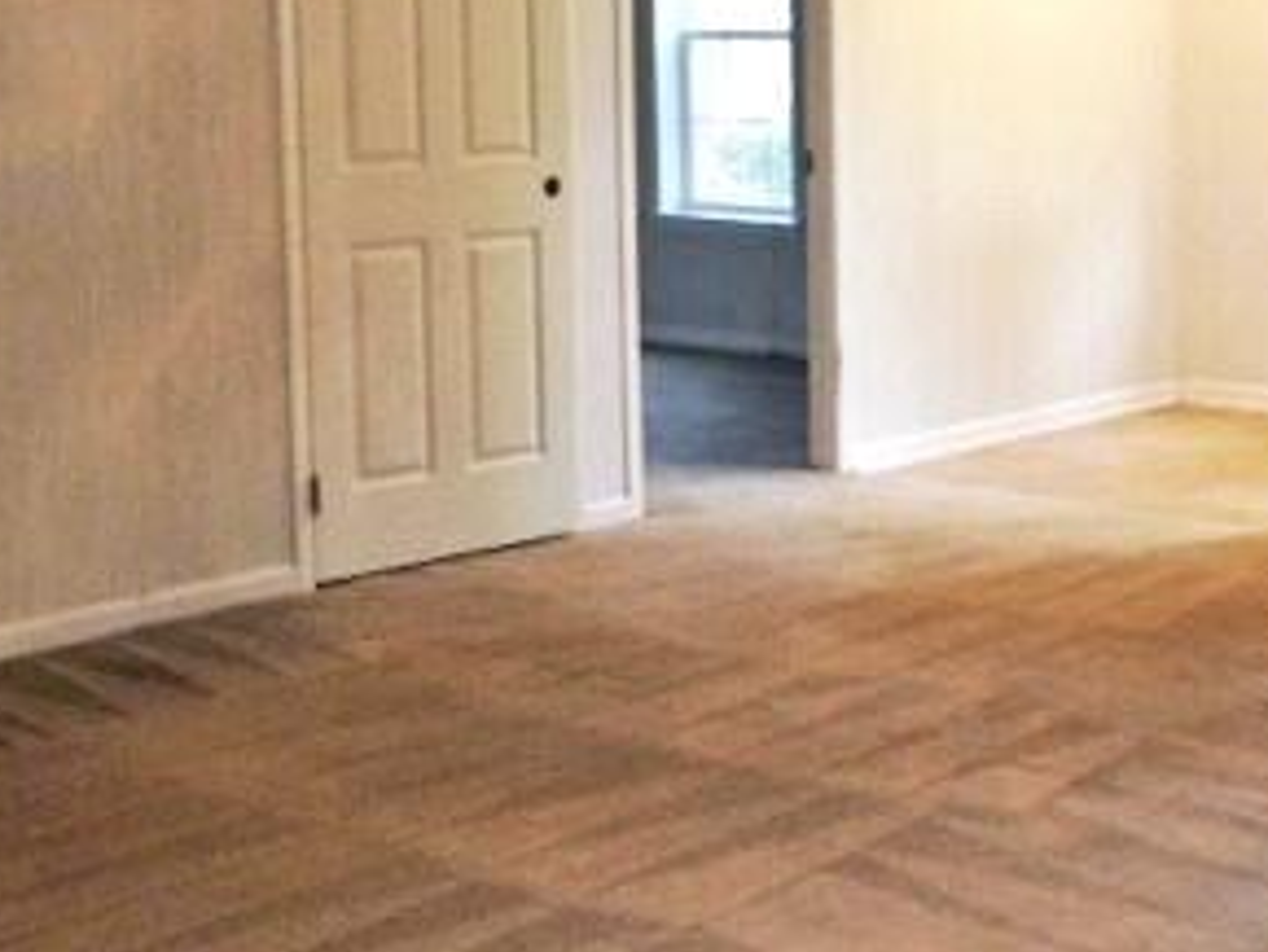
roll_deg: +1.6
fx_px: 2675
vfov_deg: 20.1
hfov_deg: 26.3
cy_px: 254
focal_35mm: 73
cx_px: 983
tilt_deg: -7.4
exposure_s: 1/20
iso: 64
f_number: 2.4
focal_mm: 4.12
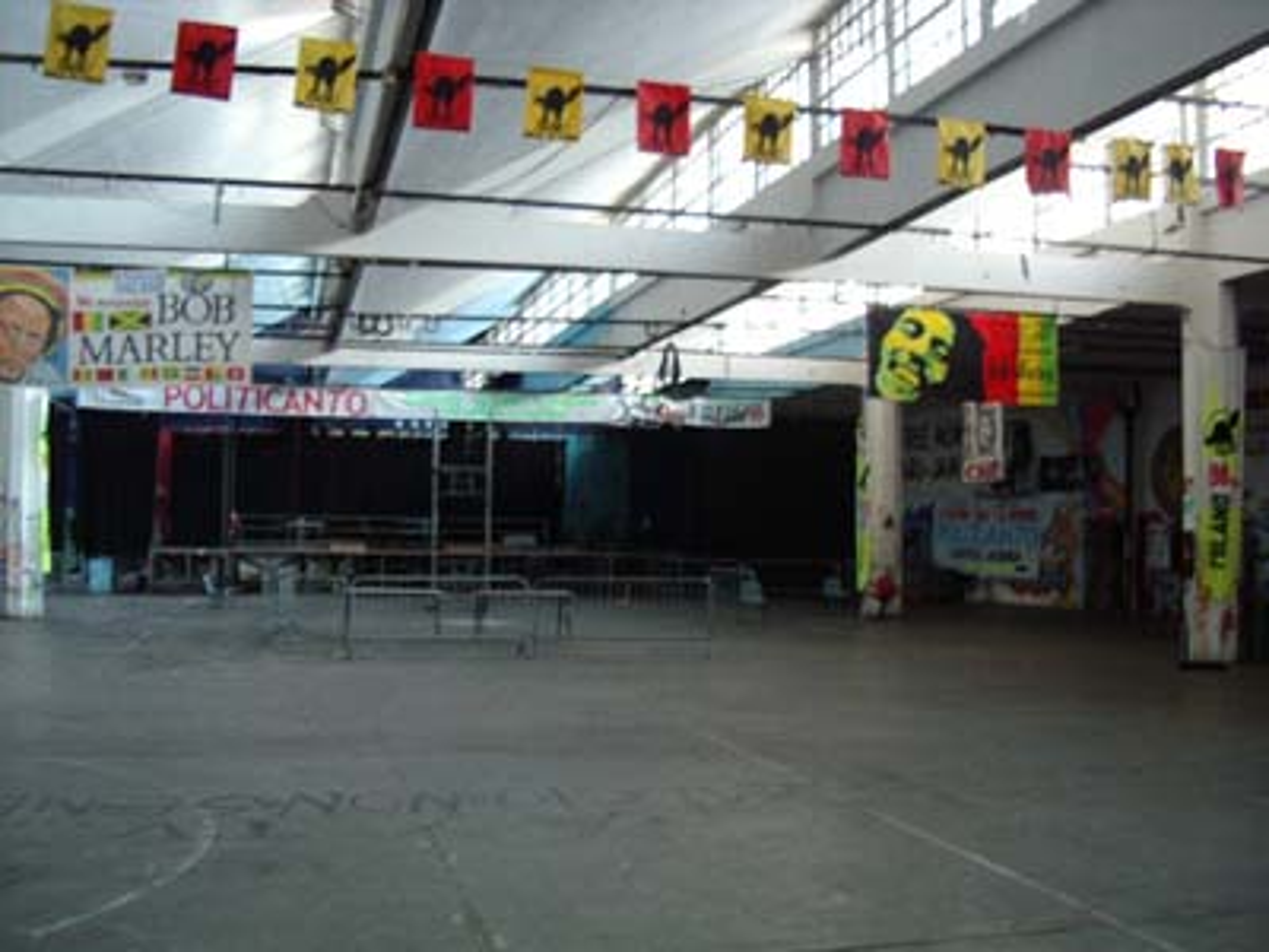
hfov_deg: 49.0
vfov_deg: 37.7
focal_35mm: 38
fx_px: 1393
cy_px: 476
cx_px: 634
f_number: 2.6
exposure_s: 1/4
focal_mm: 5.8
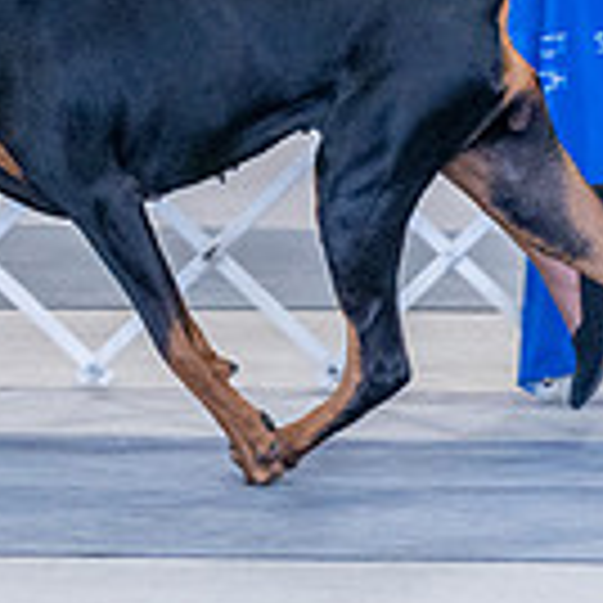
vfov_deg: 3.2
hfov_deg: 3.2
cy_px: -223
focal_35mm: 540
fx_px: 10642
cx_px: 153
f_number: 4
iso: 6400
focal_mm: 147
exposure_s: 1/400
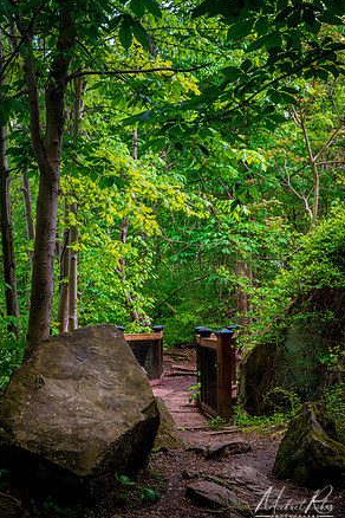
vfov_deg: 36.9
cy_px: 263
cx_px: 169
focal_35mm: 54
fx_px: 776
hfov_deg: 25.1
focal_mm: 35
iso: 400
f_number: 8
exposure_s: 1/125
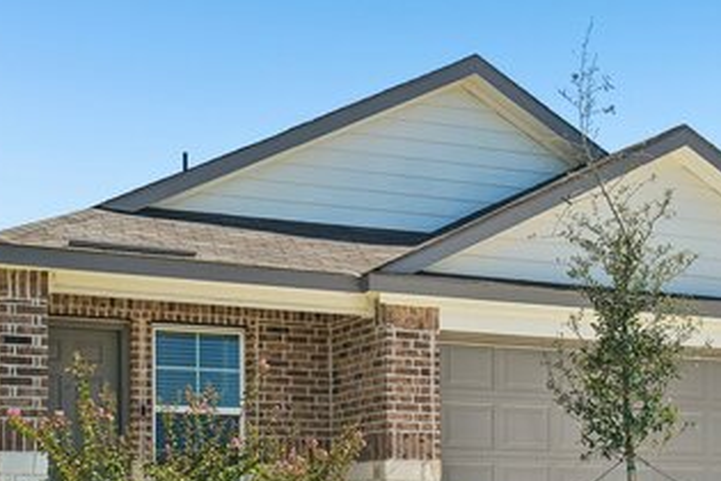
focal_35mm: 71
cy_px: 377
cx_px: 442
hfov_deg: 28.4
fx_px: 1422
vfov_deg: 19.0
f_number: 8
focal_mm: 35
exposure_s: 1/250
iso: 200
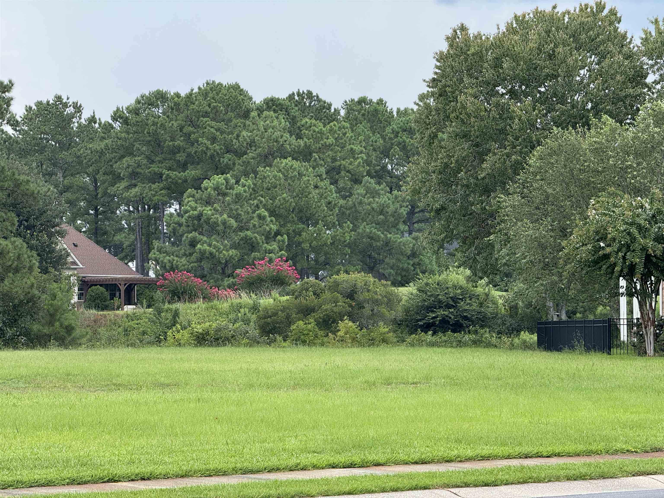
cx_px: 332
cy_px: 249
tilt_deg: +1.4
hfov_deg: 16.4
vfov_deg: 12.3
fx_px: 2302
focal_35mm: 120
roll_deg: -0.3
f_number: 2.8
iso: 50
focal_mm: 15.66
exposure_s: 1/550
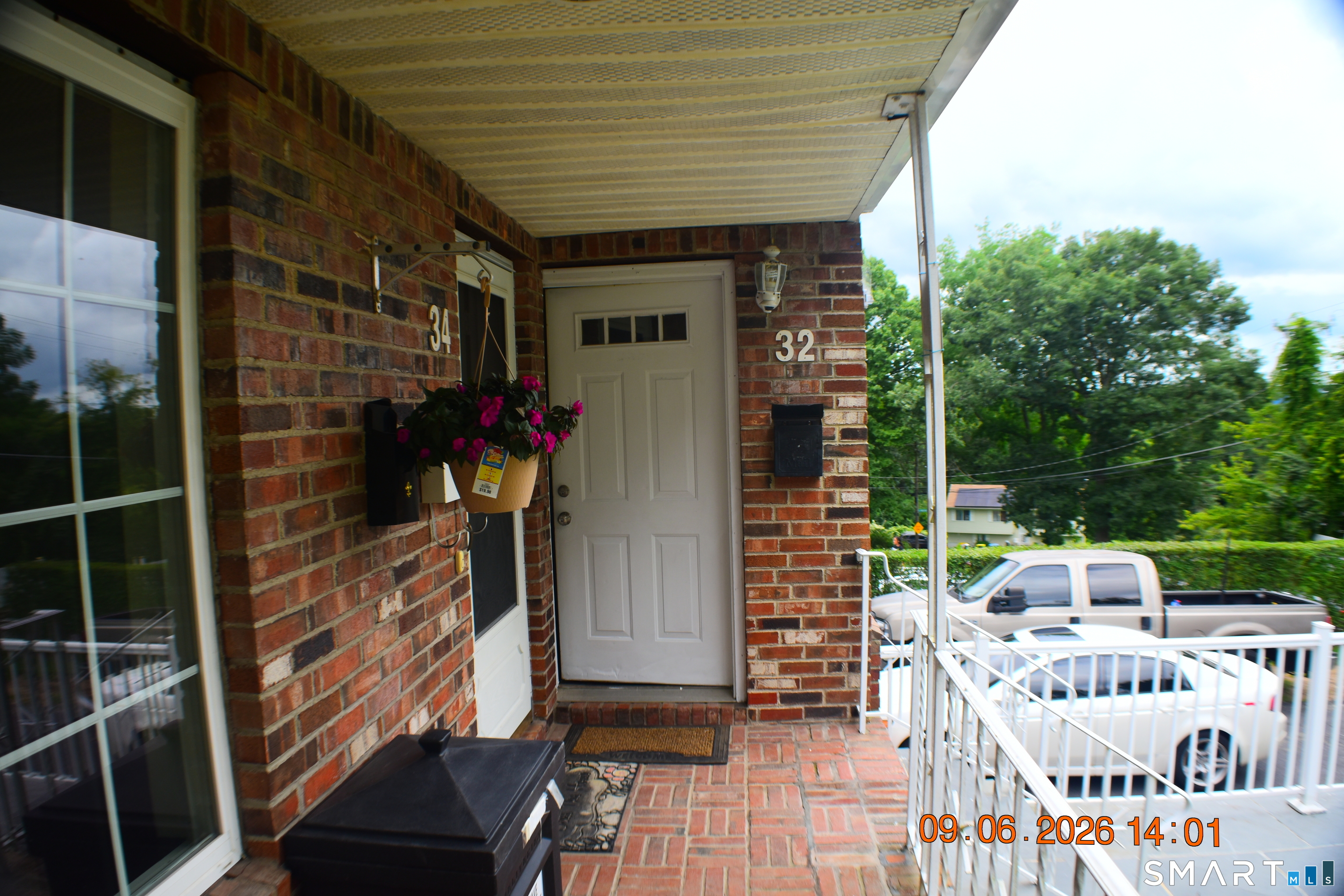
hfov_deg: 61.9
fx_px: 1120
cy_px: 448
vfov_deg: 43.6
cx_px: 672
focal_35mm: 30
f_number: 5
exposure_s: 1/200
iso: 100
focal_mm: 20
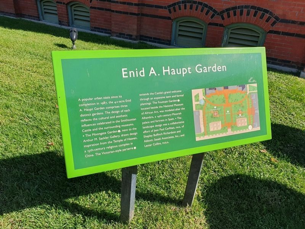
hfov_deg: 67.3
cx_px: 152
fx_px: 229
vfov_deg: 53.1
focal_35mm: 26
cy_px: 114
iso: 50
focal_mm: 4.32
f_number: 2.4
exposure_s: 1/1576
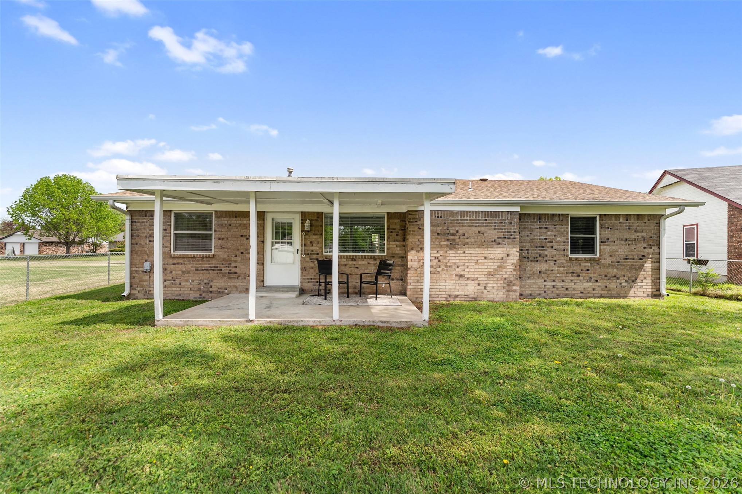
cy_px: 247
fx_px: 305
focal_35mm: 15
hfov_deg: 101.2
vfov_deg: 78.1
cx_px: 371
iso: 400
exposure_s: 1/2000
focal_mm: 14.8
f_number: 2.8
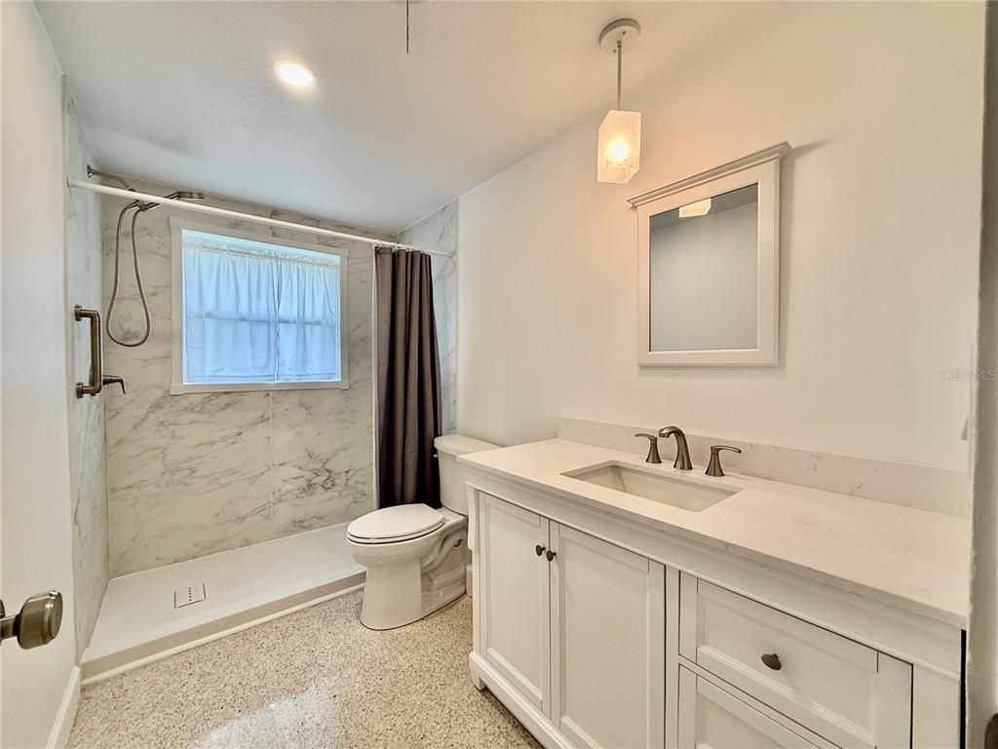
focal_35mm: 14
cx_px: 499
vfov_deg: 85.7
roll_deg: +0.2
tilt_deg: -0.7
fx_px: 404
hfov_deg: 102.1
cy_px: 374
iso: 100
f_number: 2.2
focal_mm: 2.22
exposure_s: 1/120
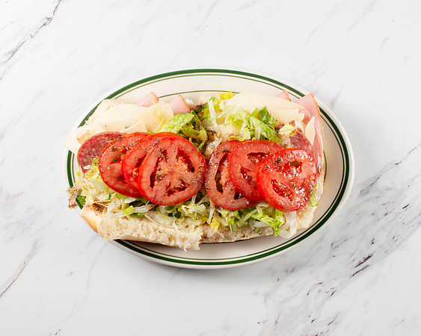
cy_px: 193
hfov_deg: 28.0
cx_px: 200
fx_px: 843
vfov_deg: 22.5
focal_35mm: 68
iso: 200
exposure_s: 1/200
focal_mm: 50
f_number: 13
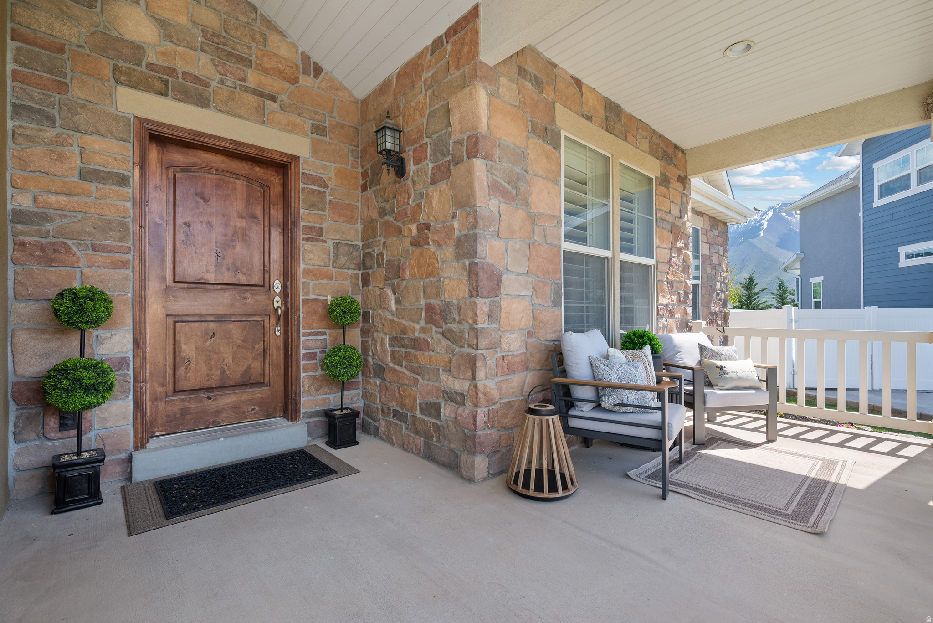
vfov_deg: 75.5
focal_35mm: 16
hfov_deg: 98.5
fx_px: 402
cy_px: 312
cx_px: 466
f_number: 8
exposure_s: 1/15
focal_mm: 15.5
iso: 250
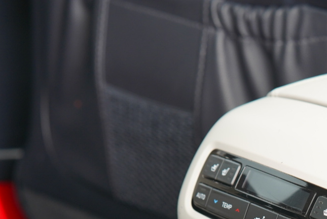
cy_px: 267
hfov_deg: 9.6
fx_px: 1936
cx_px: 306
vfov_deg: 6.4
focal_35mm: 213
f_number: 4
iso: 800
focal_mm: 85
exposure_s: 1/100
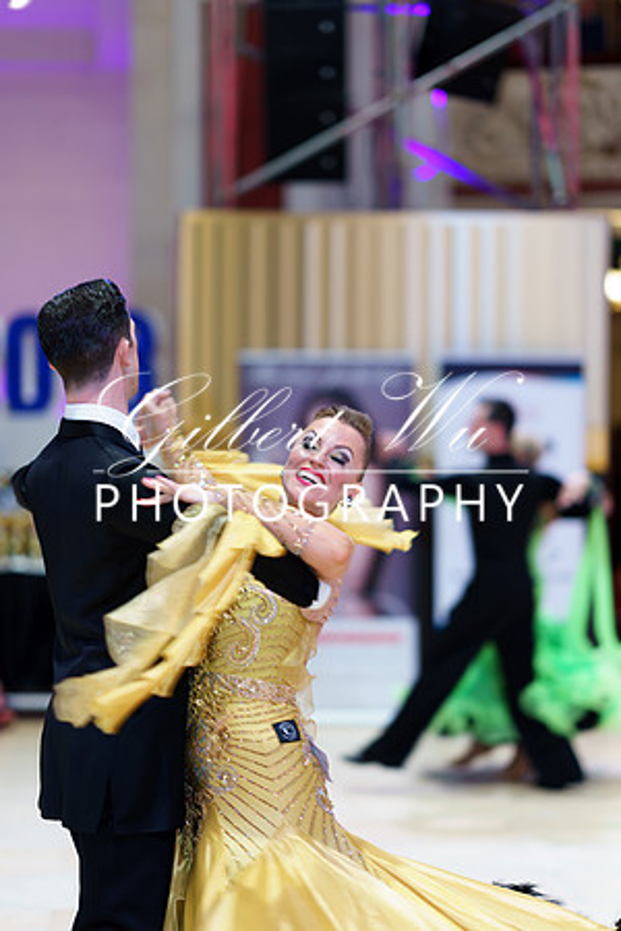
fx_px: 2199
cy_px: 466
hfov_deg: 16.1
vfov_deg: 23.9
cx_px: 310
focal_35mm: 85
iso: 200
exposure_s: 1/125
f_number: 1.4
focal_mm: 85
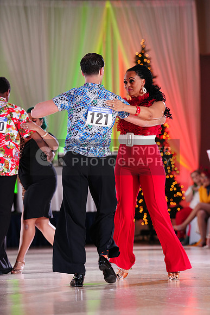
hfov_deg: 6.9
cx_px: 105
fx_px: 1749
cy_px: 158
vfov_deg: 10.3
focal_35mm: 200
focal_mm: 200
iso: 1600
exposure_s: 1/200
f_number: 5
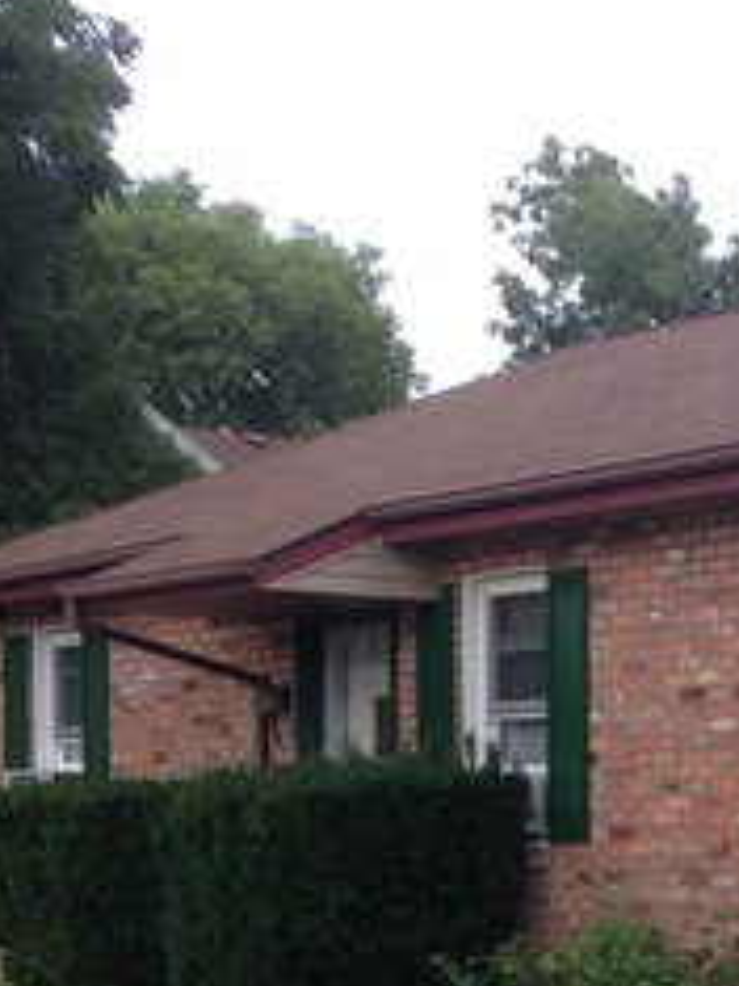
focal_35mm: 90
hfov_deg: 15.7
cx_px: 920
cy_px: 885
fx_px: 2564
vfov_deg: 21.3
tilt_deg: -2.7
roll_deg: +0.3
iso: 50
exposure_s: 1/204
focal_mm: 4.12
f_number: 2.4
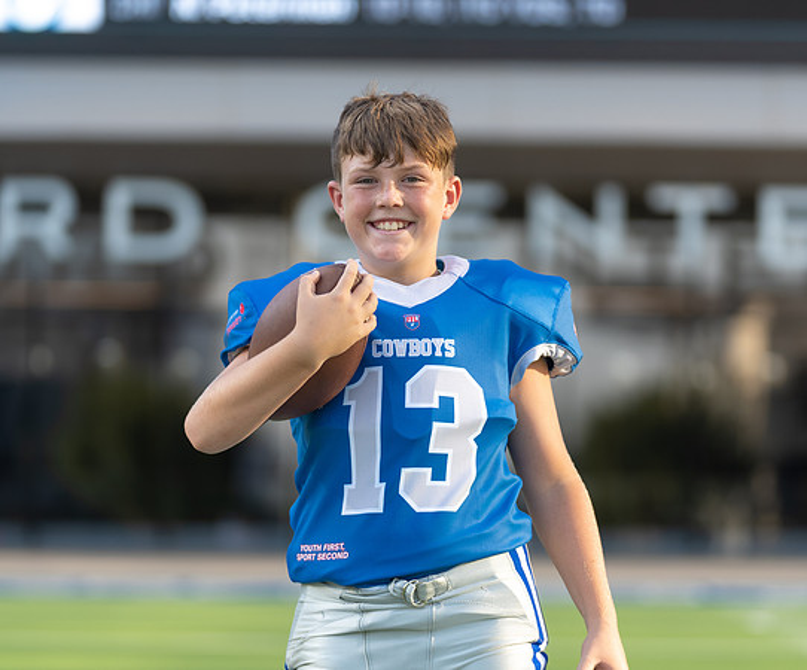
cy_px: 385
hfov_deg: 10.6
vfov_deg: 8.8
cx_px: 430
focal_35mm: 180
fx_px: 4357
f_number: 2.8
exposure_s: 1/500
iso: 100
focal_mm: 131
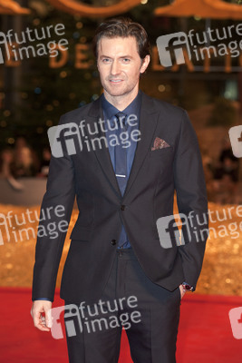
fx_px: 1209
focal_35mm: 120
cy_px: 182
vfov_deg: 17.1
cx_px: 121
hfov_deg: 11.4
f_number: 5.6
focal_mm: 120
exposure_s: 1/160
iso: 1000
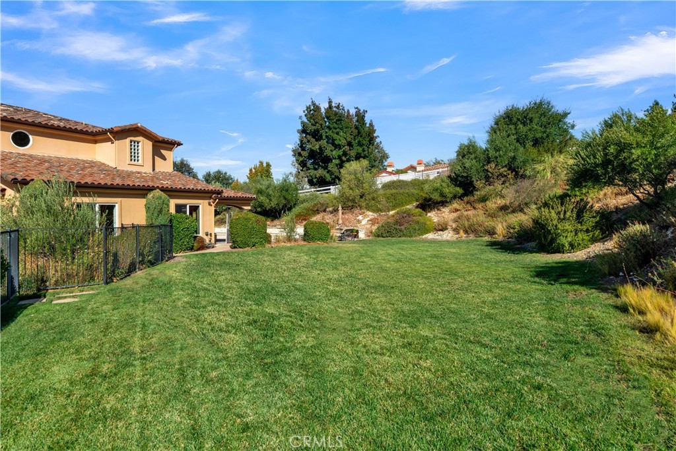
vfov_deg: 61.9
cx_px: 338
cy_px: 226
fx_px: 376
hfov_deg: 84.0
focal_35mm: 20
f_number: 8
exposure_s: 1/250
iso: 200
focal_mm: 20
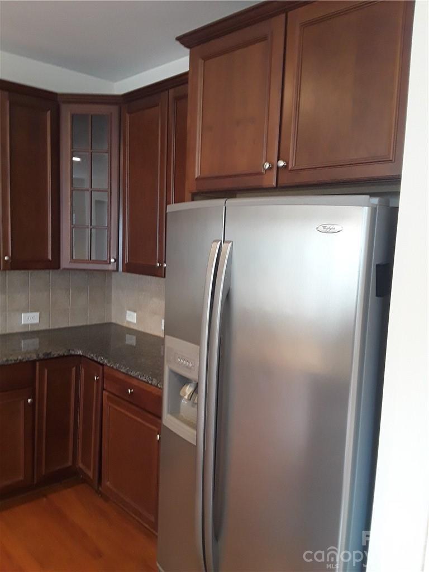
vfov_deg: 63.4
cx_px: 214
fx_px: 463
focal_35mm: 28
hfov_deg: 49.7
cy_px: 286
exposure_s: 1/15
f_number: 1.9
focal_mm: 2.9
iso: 200
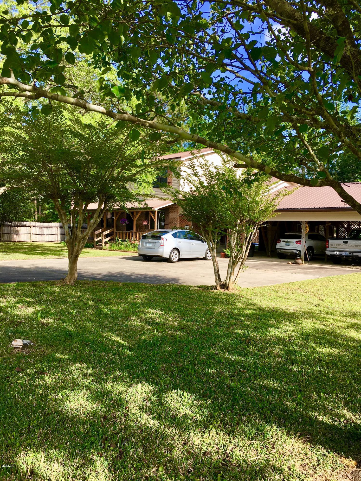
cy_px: 240
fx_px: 403
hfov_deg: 48.2
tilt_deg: -2.3
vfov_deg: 61.7
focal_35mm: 29
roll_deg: -1.6
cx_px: 180
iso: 25
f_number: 2.2
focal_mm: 4.15
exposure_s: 1/561
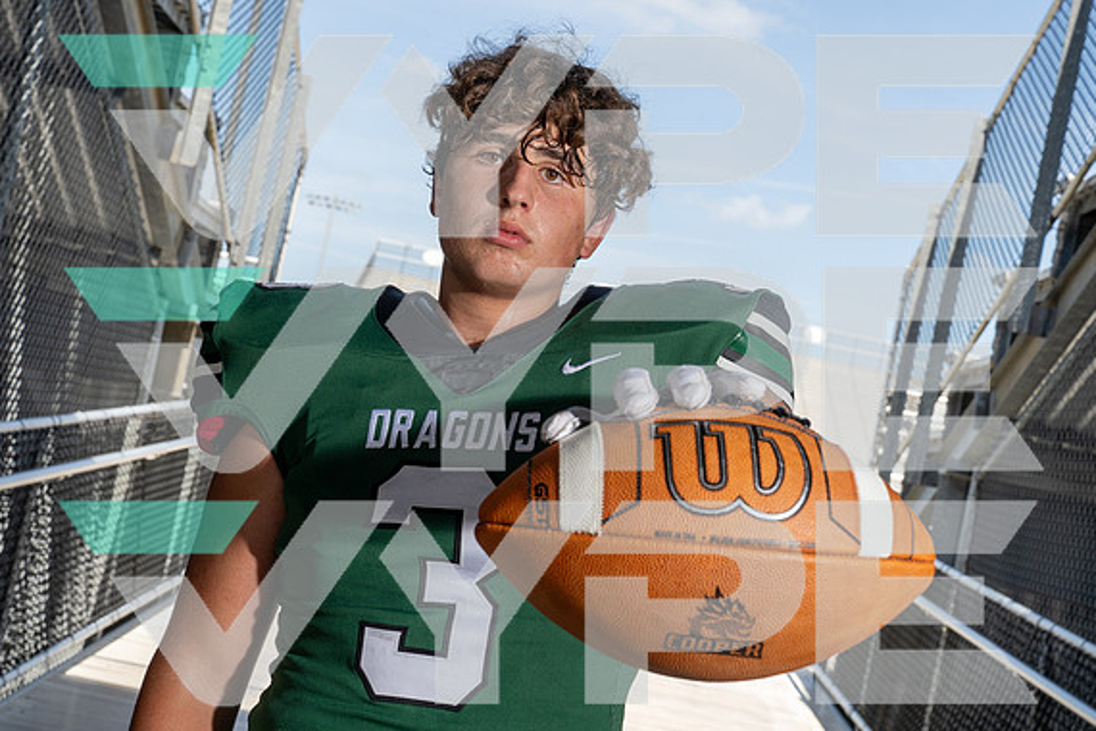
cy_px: 370
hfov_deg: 33.9
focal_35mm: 59
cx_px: 554
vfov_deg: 23.0
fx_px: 1796
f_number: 11
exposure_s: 1/250
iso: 320
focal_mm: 58
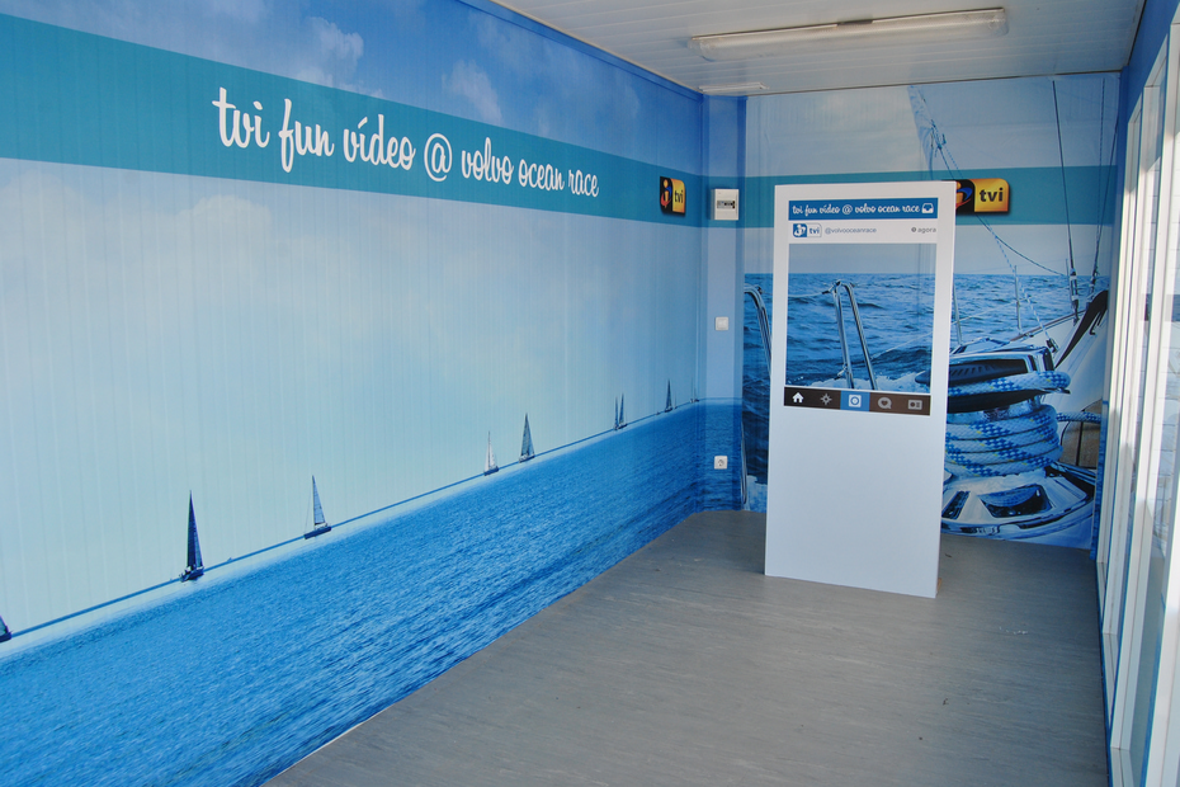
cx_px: 590
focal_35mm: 27
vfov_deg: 47.9
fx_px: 885
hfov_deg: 67.4
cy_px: 394
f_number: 8
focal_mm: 18
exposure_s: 1/80
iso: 200
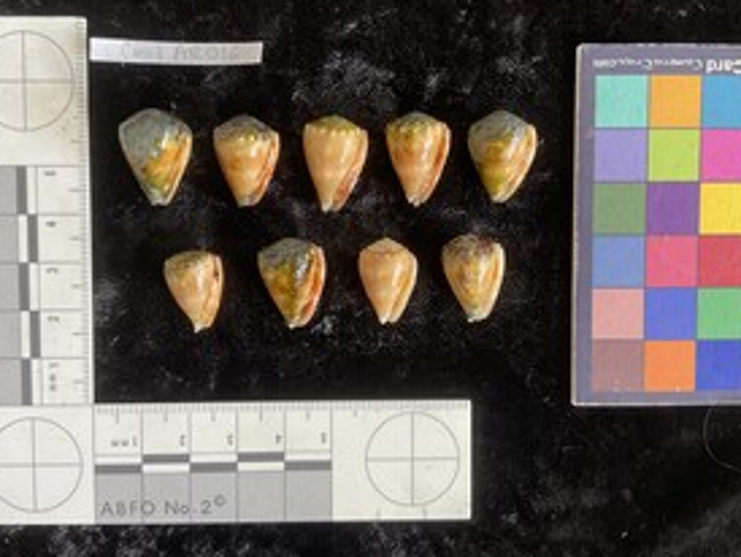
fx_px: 793
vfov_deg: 38.6
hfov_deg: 50.1
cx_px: 368
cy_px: 237
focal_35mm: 37
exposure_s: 1/60
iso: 64
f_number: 1.8
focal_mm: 3
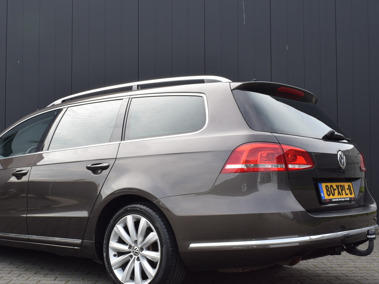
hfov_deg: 40.6
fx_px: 510
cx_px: 152
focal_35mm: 47
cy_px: 158
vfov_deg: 31.1
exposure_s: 1/250
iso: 320
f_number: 8
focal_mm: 25
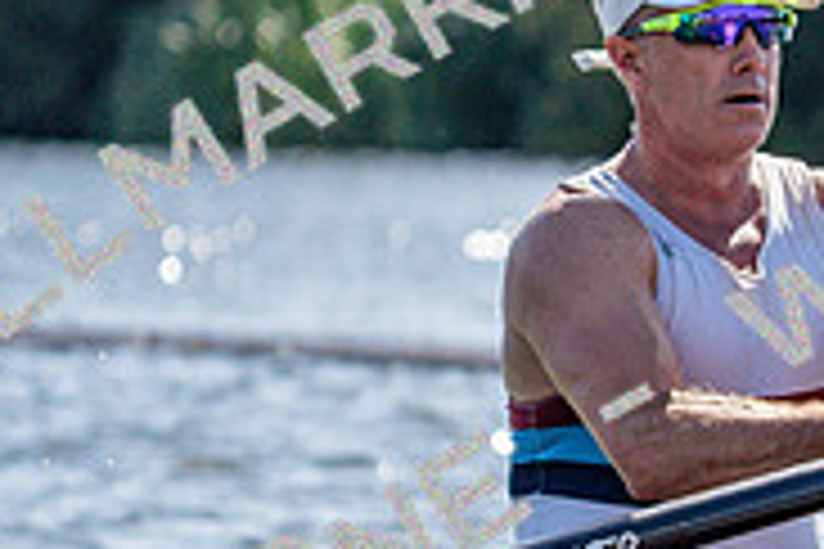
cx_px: 1283
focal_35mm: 634
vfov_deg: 2.2
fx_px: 14510
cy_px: 380
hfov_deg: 3.2
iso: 320
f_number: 5.6
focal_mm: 200
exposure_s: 1/2000
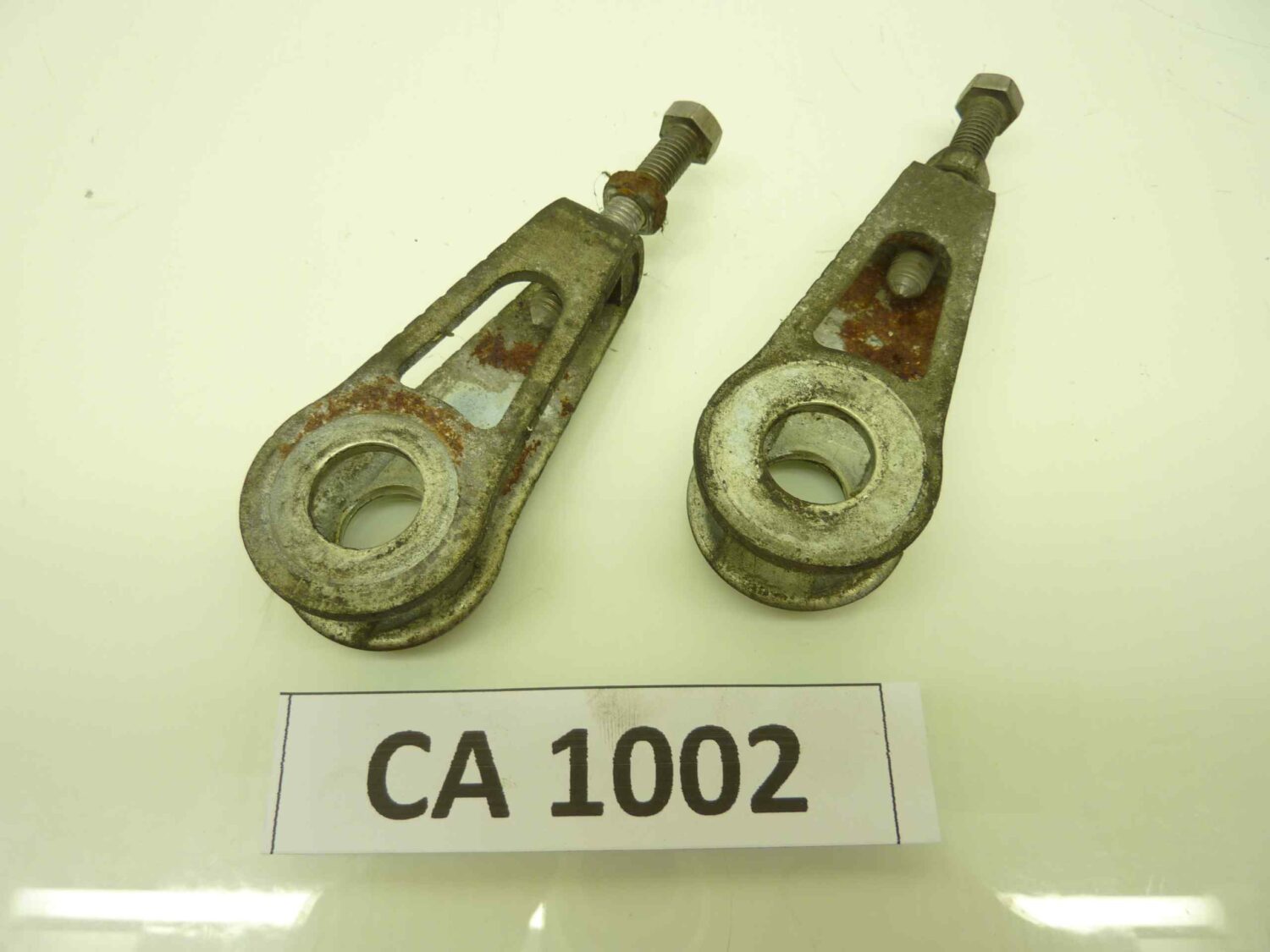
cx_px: 635
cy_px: 476
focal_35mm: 25
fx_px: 917
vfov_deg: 54.9
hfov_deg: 69.4
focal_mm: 4.1
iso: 80
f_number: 3.3
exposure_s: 1/25
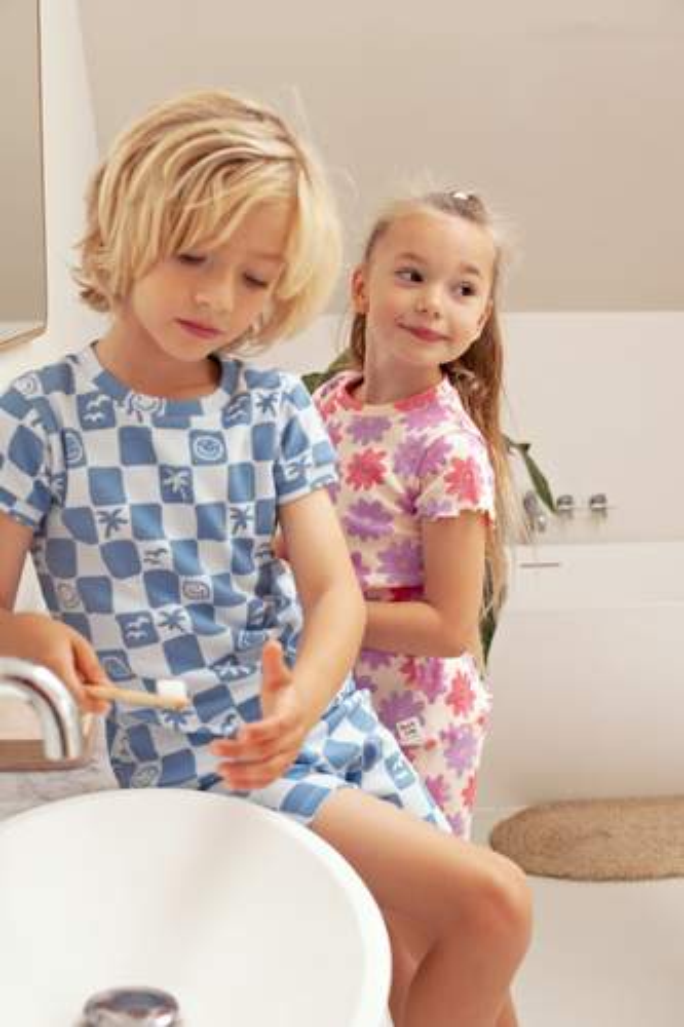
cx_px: 342
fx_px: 1426
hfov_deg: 27.0
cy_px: 514
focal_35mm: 50
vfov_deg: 39.6
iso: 640
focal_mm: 50
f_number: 5.6
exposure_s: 1/125
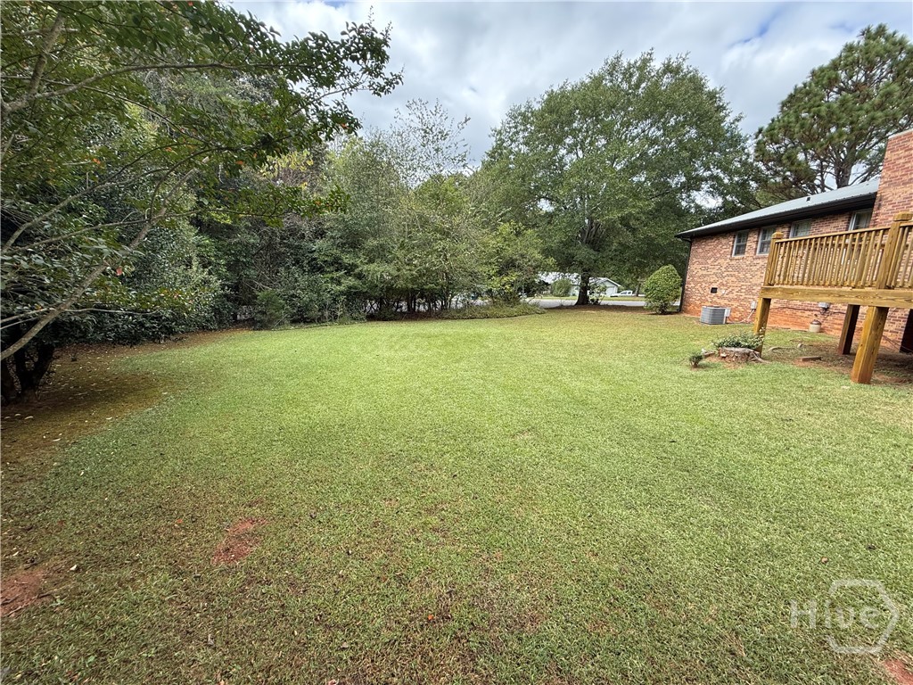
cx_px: 456
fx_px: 369
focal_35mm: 14
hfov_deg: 102.1
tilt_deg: -10.8
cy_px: 342
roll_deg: -2.1
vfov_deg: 85.7
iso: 50
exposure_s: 1/388
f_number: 2.2
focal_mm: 2.22
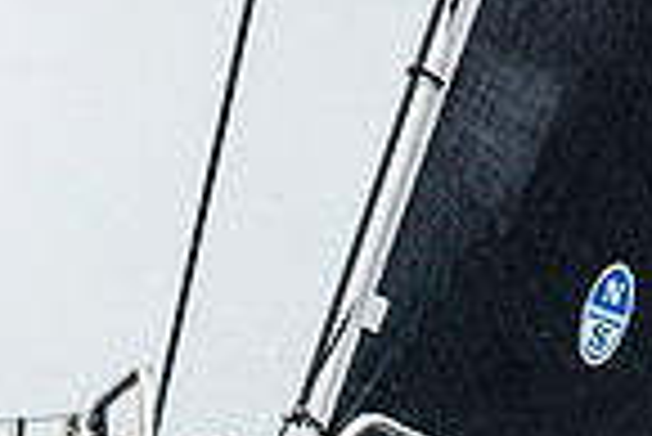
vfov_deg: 1.1
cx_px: 112
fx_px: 21773
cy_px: 739
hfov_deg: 1.7
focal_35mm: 1201
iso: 400
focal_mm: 300
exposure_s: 1/500
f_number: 5.6
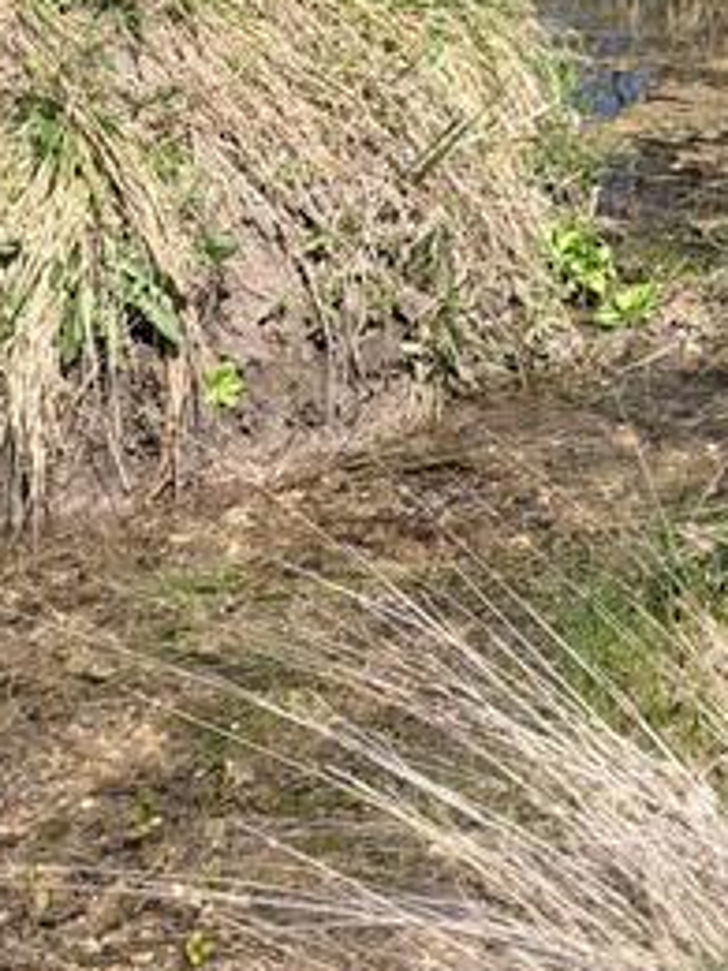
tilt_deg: -15.4
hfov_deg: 10.4
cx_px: 101
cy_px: 250
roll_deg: +0.2
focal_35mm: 142
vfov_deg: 13.9
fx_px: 3982
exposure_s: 1/5208
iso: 64
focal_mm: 6.76
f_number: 1.78
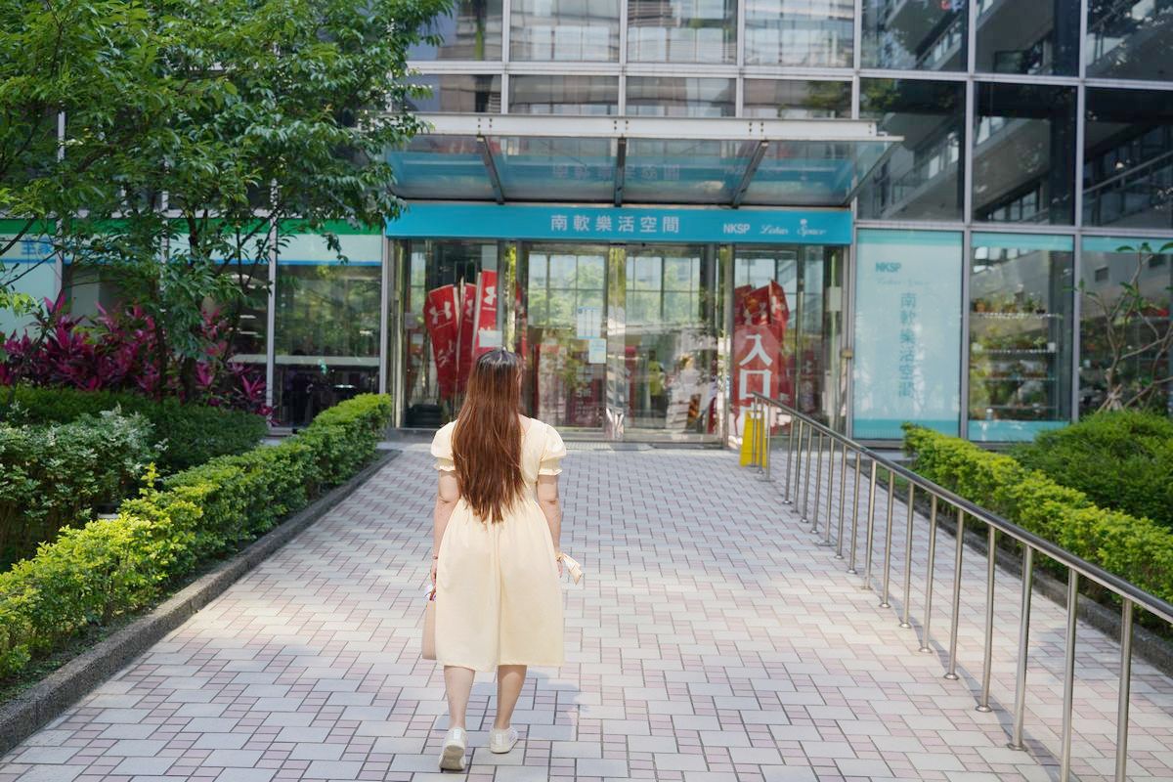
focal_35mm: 40
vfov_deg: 33.4
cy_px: 391
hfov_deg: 48.5
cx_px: 586
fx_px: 1303
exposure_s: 1/160
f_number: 4
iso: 160
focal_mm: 40
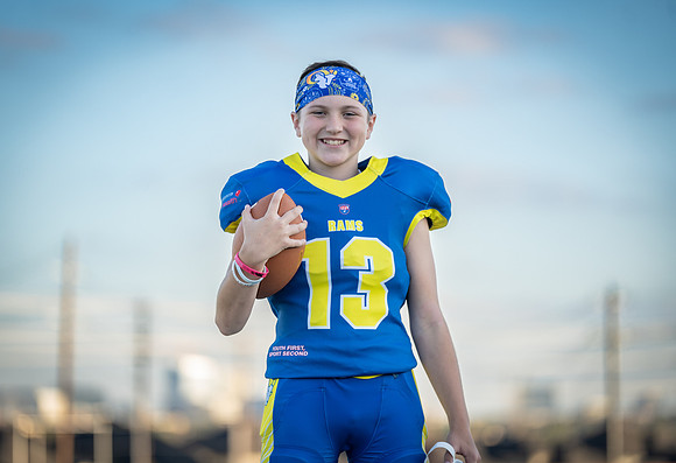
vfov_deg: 8.4
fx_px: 3153
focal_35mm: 167
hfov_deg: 12.2
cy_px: 226
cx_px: 321
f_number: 2.8
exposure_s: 1/400
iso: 100
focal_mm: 160
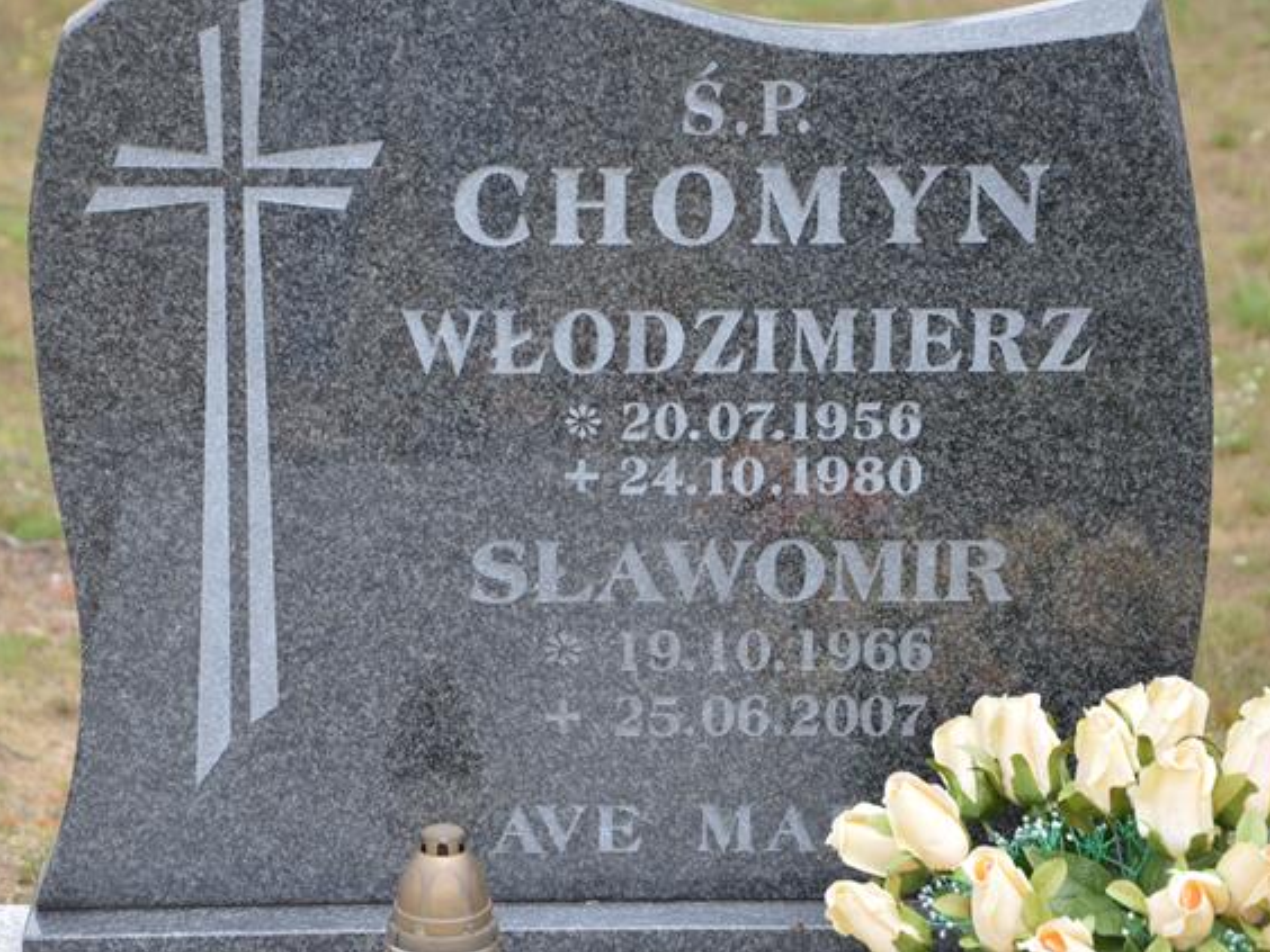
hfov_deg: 18.2
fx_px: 3962
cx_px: 565
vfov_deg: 13.7
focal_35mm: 108
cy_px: 477
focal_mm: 66
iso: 360
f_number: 5.6
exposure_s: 1/125
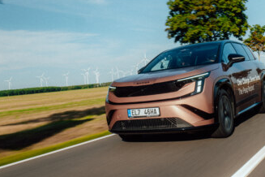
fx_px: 346
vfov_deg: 28.6
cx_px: 133
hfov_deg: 41.9
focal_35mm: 47
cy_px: 69
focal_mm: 20
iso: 100
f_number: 9
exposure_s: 1/50
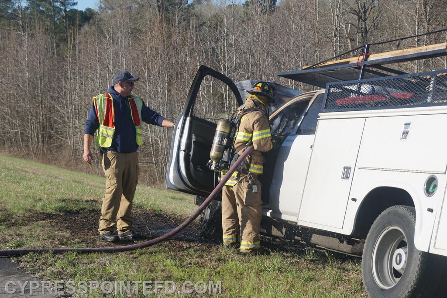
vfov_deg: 18.2
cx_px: 224
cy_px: 149
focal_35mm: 75
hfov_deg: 27.0
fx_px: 931
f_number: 6.3
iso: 100
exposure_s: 1/320
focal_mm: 50
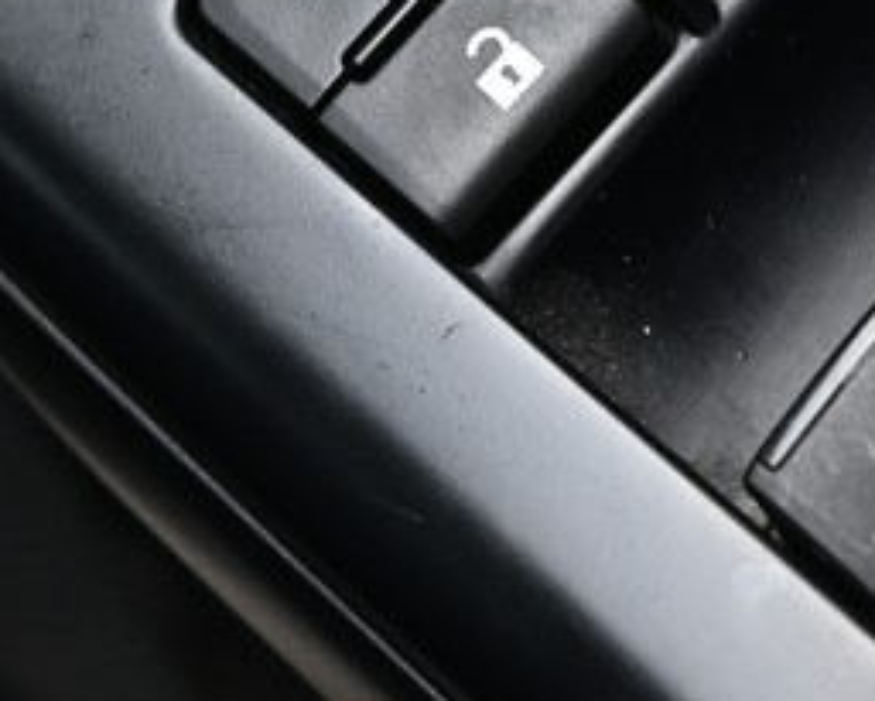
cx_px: 533
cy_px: -48
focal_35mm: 137
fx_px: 3549
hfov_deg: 14.0
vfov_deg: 11.1
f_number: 5.6
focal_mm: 34
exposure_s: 1/125
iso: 400
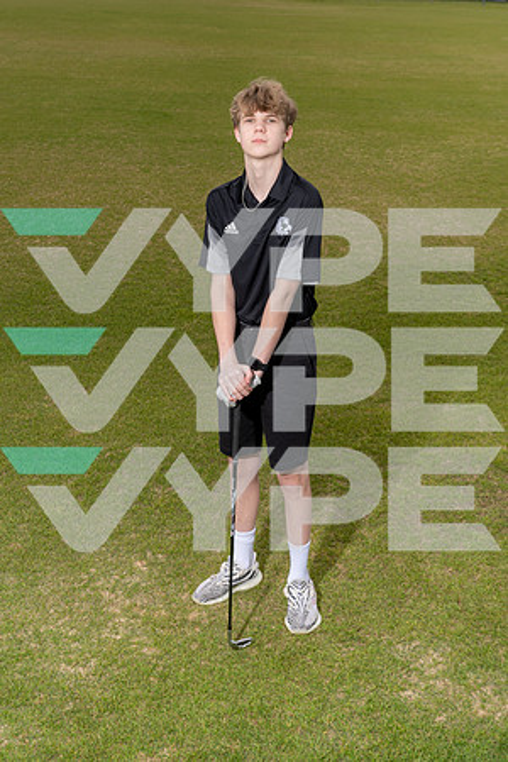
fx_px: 1101
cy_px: 381
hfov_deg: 26.0
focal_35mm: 52
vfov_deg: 38.2
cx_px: 254
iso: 160
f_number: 9
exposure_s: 1/250
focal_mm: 52
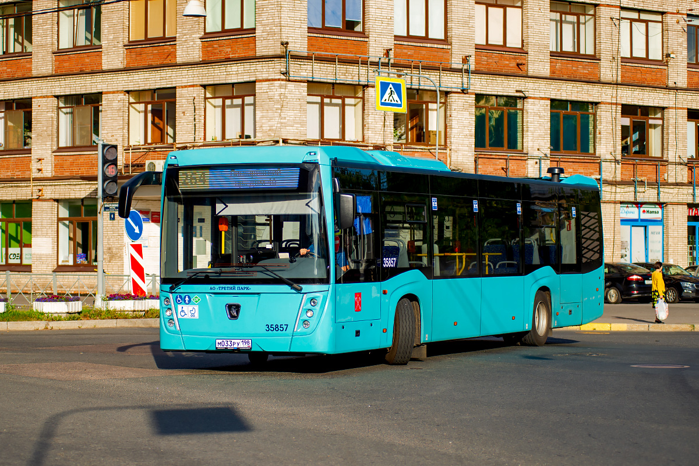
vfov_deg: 17.1
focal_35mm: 80
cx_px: 350
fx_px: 1553
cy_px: 233
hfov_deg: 25.4
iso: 160
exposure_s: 1/1250
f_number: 5.6
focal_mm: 80
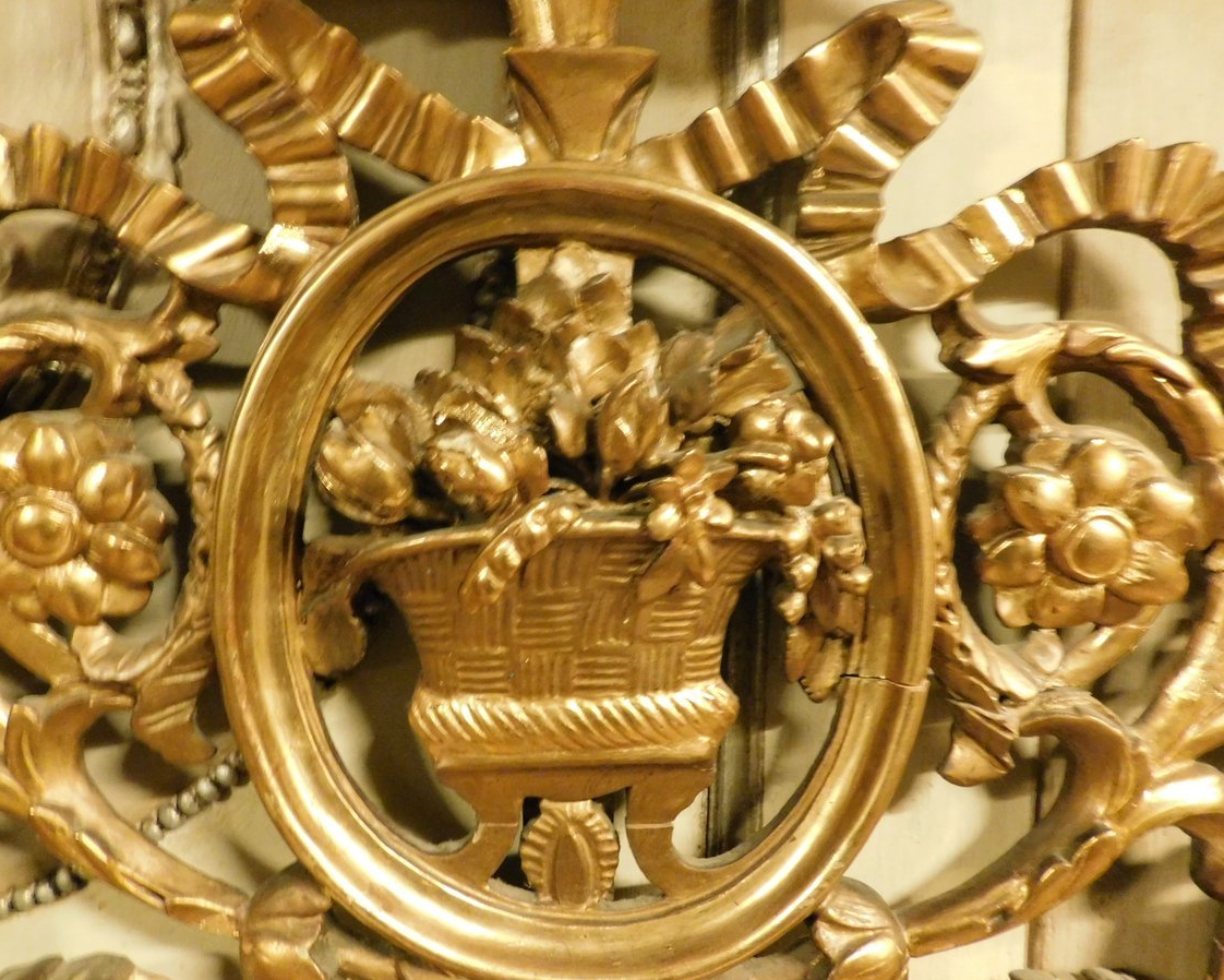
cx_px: 571
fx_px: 870
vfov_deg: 58.8
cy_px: 490
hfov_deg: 70.2
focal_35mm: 24
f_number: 3
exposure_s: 1/5
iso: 800
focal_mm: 4
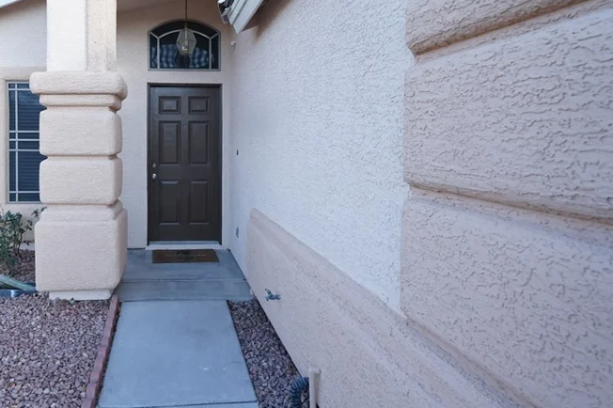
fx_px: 374
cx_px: 188
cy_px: 148
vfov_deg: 56.4
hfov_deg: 75.3
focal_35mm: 22
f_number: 8
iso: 500
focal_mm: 14
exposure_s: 1/125
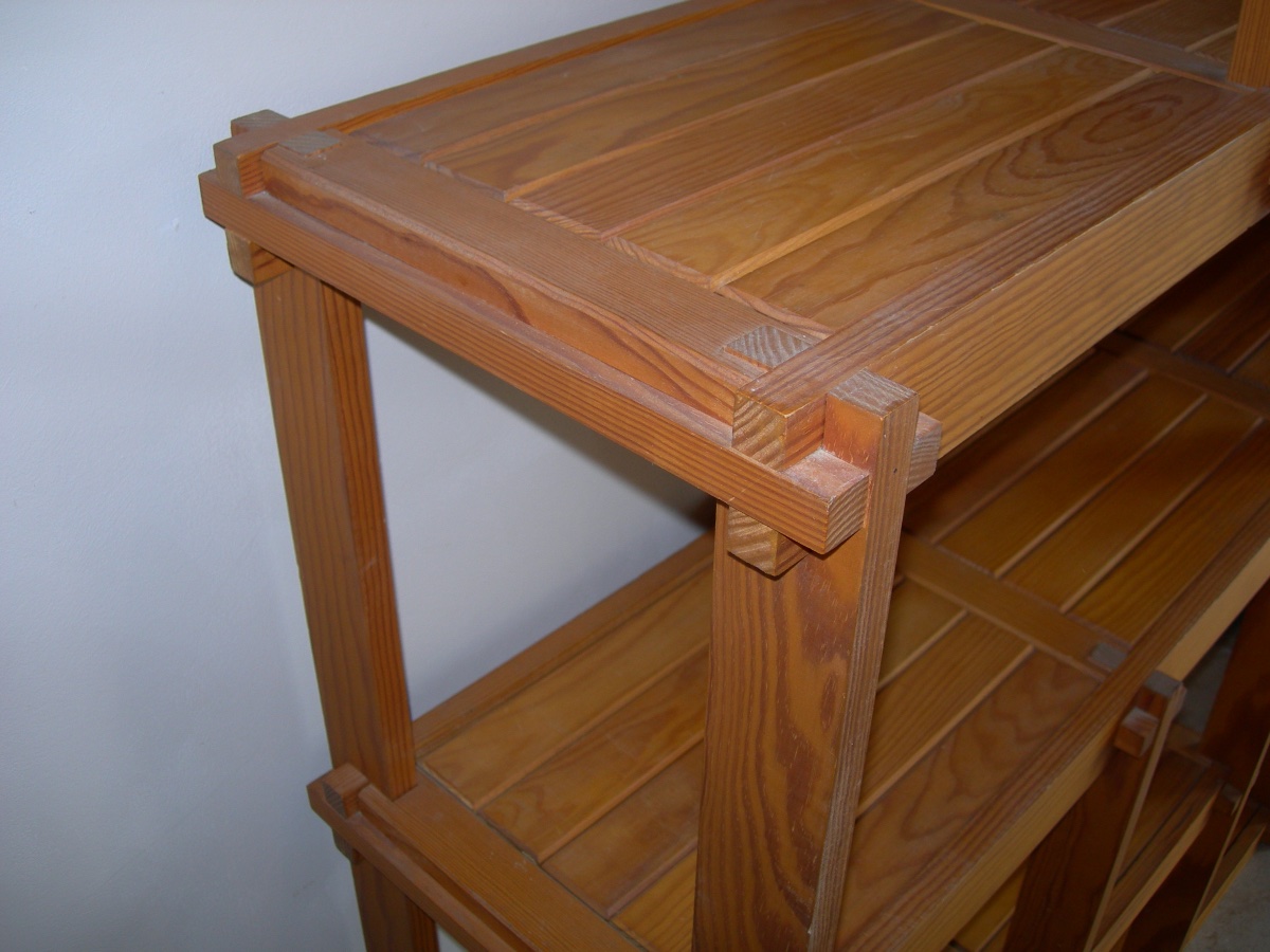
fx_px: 1394
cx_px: 635
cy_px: 476
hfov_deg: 49.0
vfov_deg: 37.7
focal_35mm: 38
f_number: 2.8
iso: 50
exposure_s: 1/60.1
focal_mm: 7.8
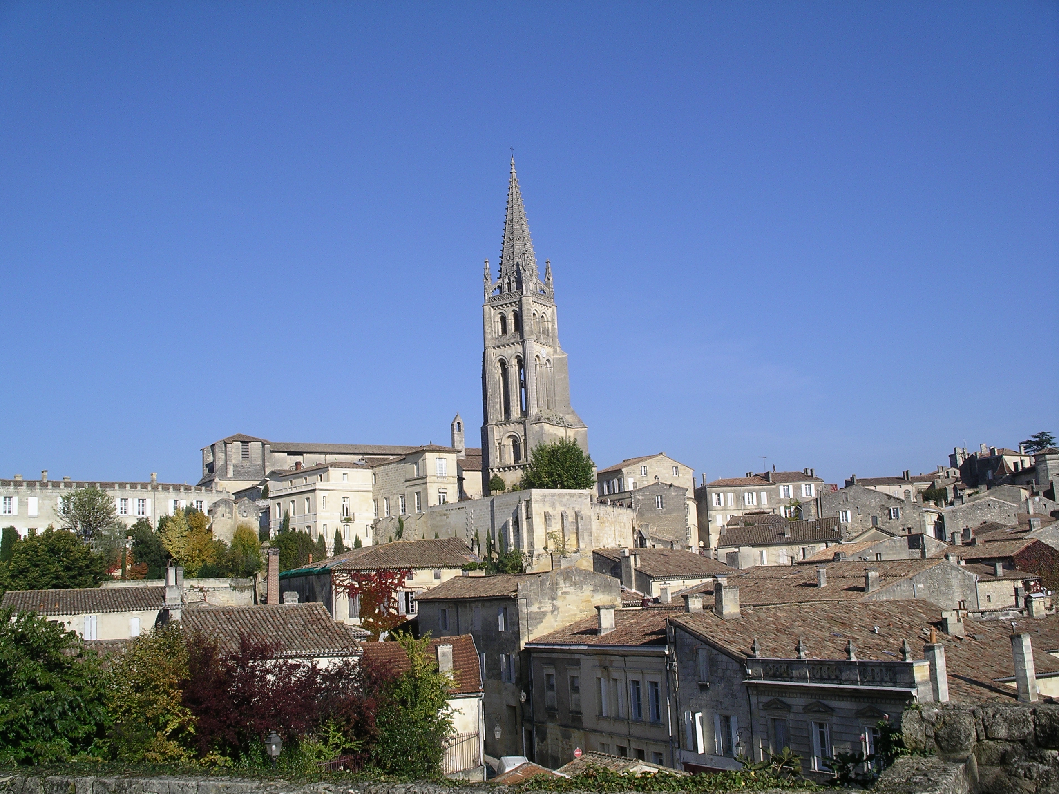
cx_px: 530
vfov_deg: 38.7
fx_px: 1132
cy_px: 397
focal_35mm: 37
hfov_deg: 50.1
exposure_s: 1/494
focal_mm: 7.8
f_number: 6
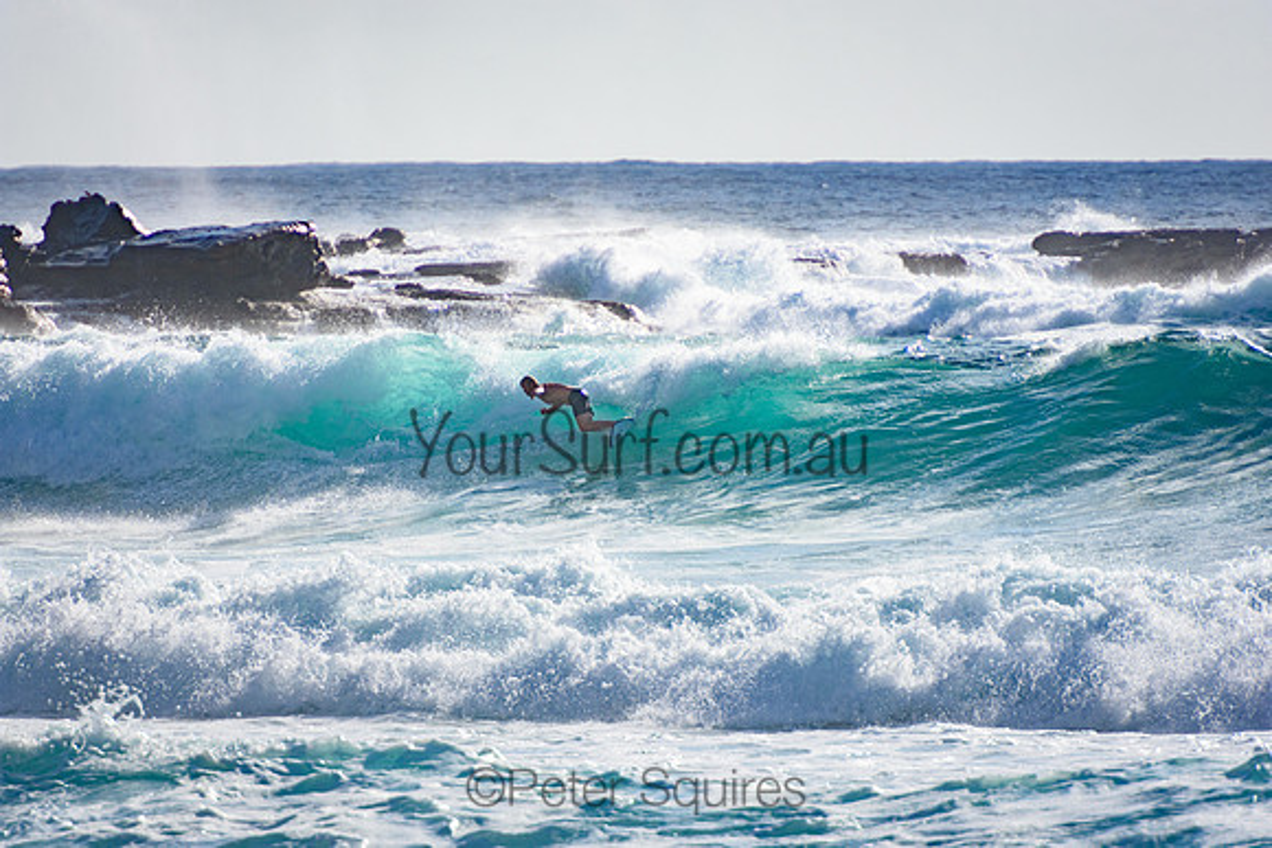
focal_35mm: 600
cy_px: 424
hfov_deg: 3.4
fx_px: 21204
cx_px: 636
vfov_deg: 2.3
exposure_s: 1/2000
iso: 250
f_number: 5.6
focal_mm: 400
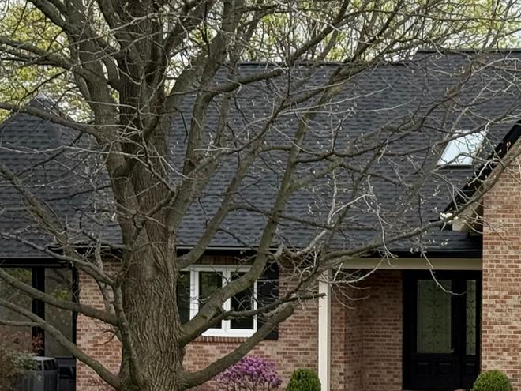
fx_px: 2243
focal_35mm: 149
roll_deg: -0.2
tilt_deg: -1.4
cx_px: 638
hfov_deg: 12.9
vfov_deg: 9.9
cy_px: 291
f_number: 1.78
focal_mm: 6.76
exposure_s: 1/1185
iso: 64
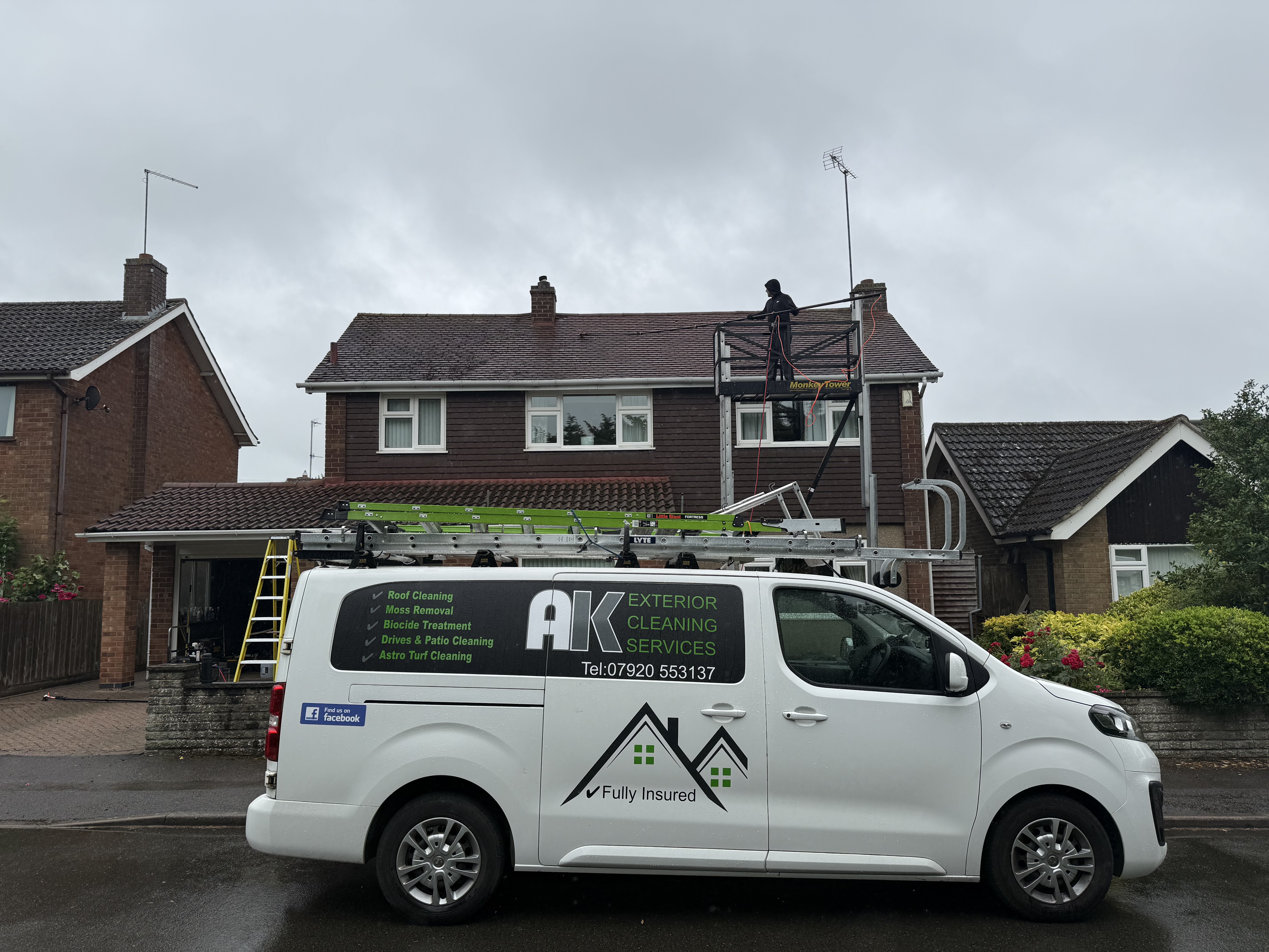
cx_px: 634
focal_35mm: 24
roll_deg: +1.5
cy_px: 476
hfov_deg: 71.6
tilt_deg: +6.7
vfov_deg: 56.8
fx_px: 880
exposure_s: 1/2611
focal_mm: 6.76
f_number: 1.78
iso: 80
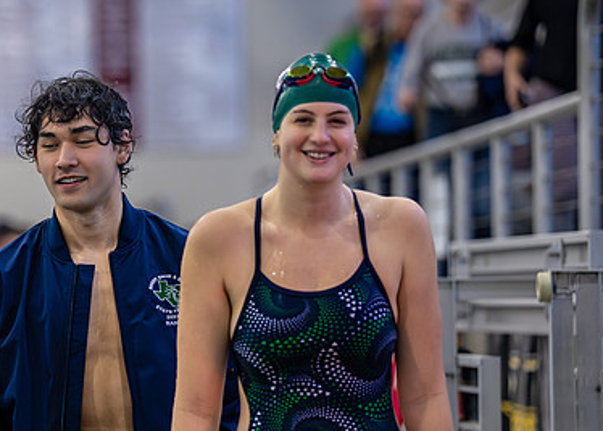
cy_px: 225
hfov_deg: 6.6
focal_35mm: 303
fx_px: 5188
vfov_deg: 4.8
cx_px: 127
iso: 1250
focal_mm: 156
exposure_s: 1/500
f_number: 2.8
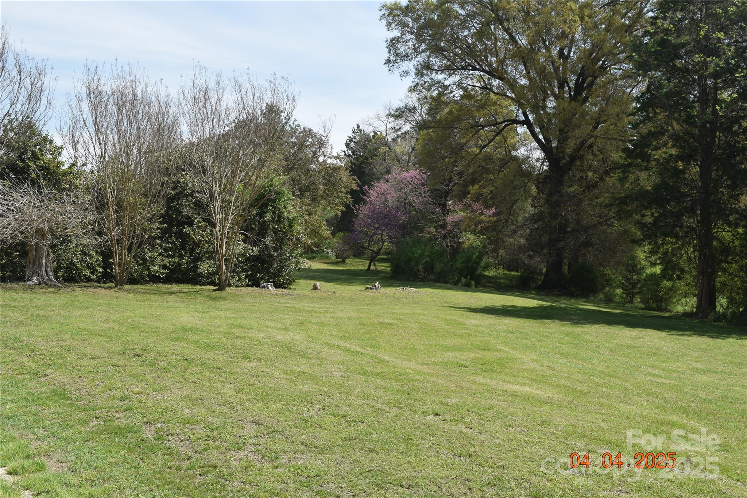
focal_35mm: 38
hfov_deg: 51.3
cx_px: 374
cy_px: 249
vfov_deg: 35.5
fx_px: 778
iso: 100
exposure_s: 1/200
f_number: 9
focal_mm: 25
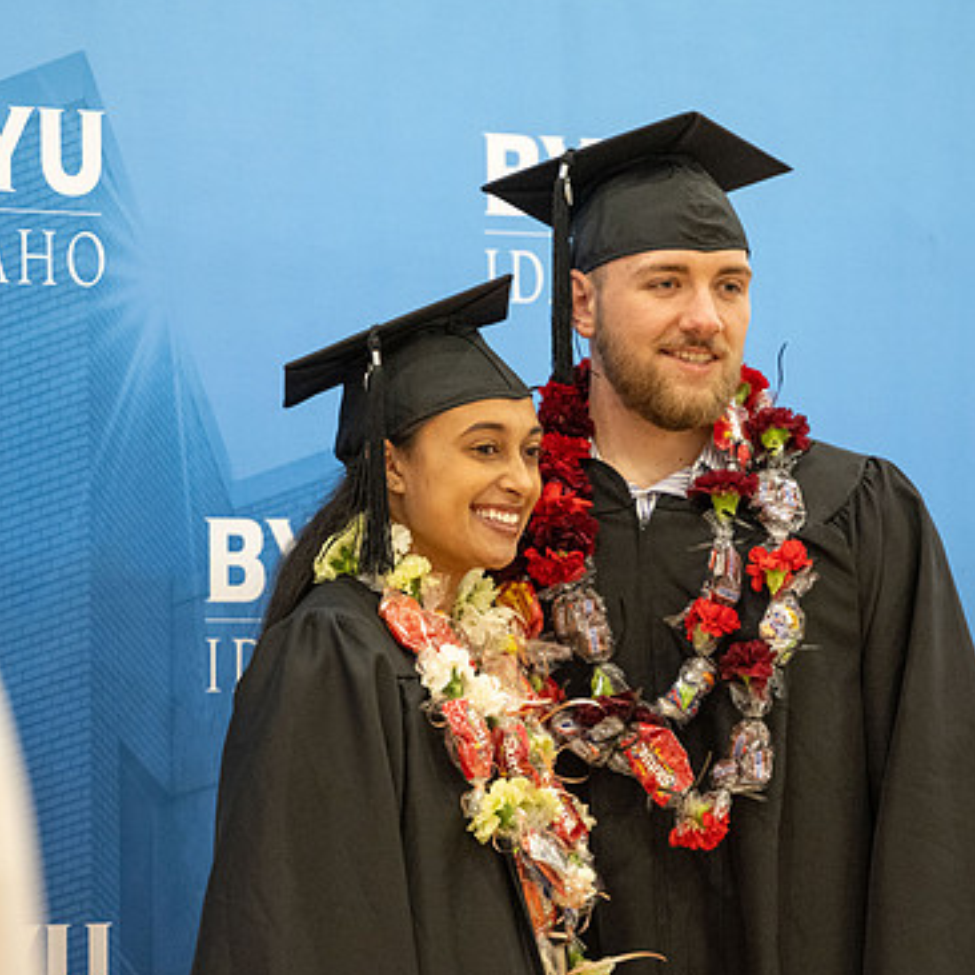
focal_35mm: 320
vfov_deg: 5.5
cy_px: 419
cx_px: 549
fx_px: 10197
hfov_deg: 5.5
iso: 2500
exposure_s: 1/200
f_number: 2.8
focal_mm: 200
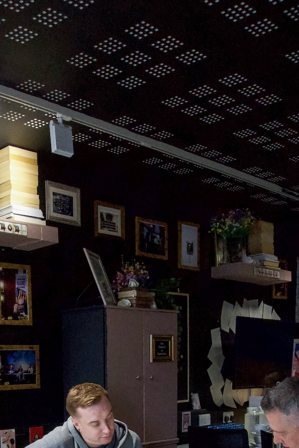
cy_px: 475
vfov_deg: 34.4
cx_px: 50
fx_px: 636
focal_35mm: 51
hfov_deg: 25.9
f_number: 10
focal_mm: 16
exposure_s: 1/160
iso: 6400
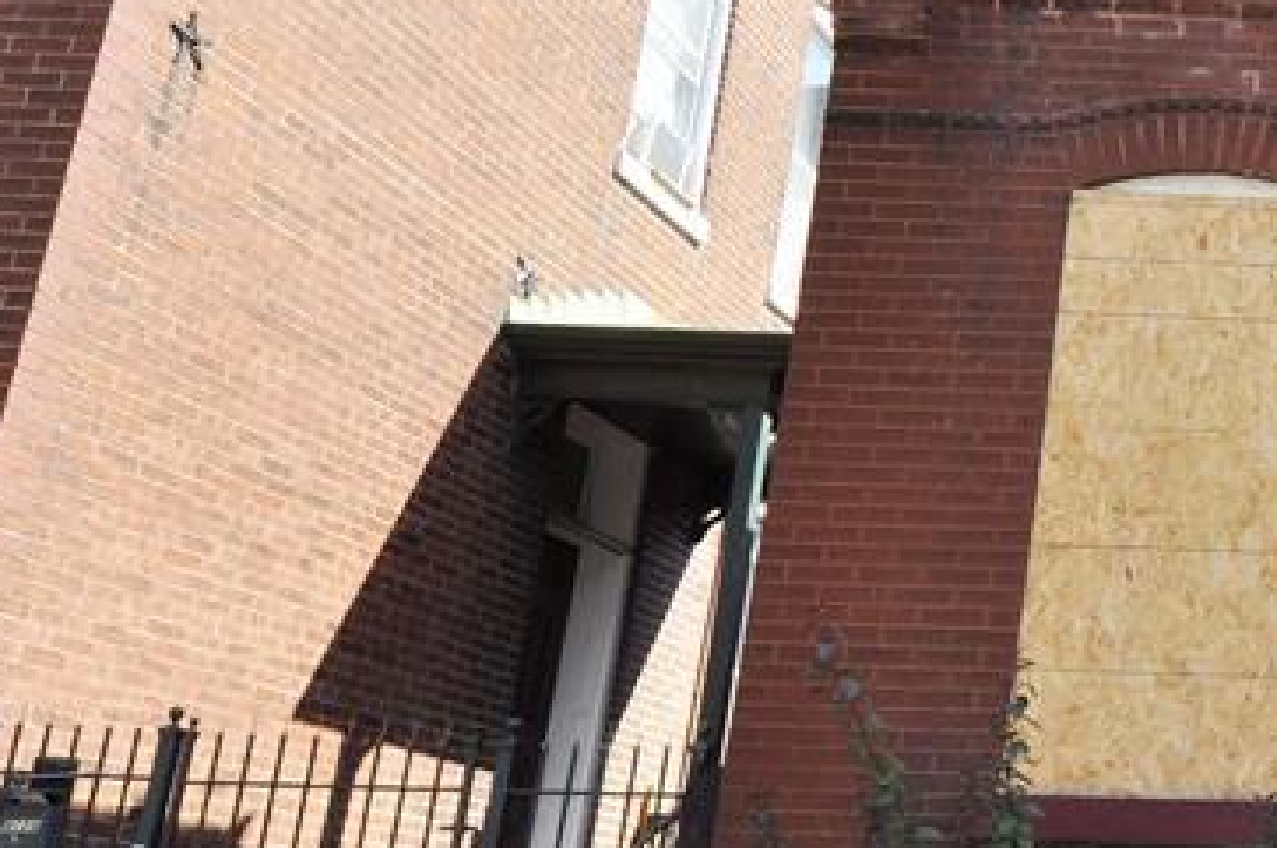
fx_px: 1913
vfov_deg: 25.0
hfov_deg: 29.6
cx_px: 1664
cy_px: 450
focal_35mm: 54
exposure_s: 1/200
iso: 200
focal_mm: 12
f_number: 9
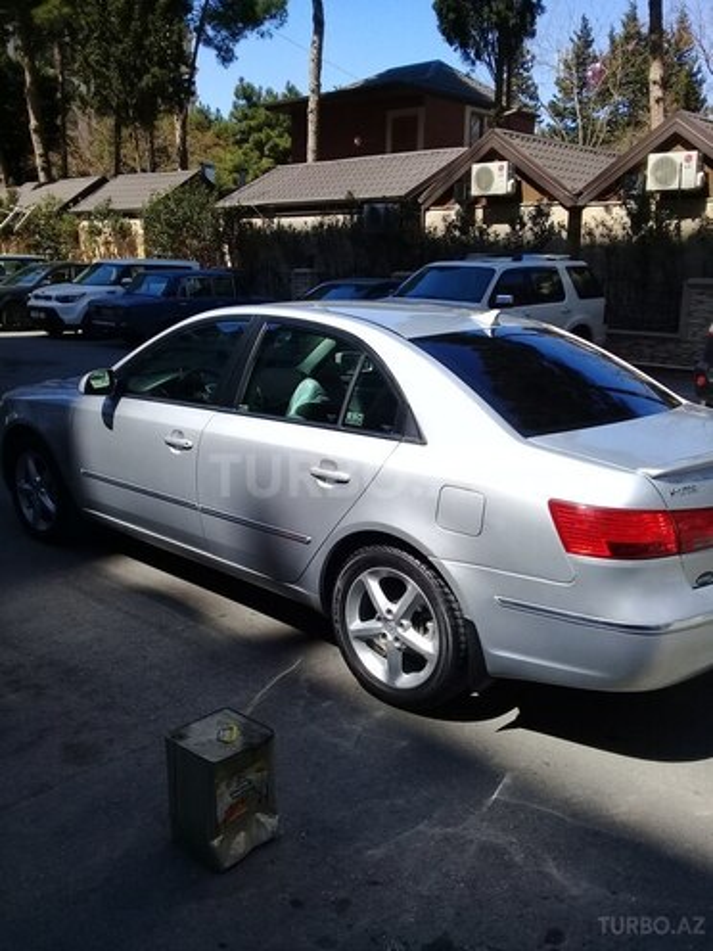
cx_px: 356
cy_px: 476
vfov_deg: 58.4
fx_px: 851
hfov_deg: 45.4
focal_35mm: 31
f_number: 2.2
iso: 50
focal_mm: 3.3
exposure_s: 1/917
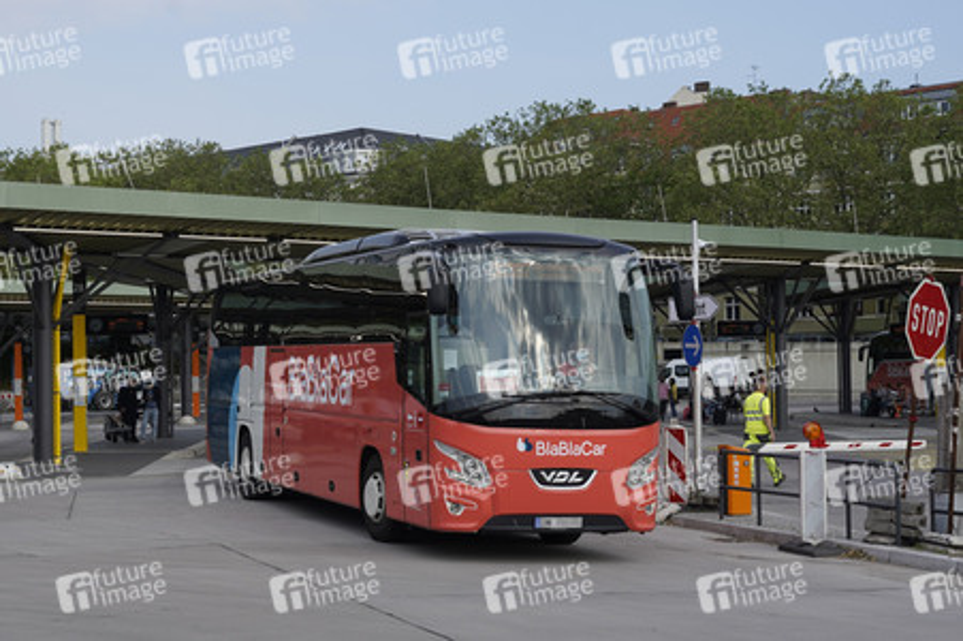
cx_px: 482
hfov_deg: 45.5
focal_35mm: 43
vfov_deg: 31.1
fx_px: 1149
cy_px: 320
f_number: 8
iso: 100
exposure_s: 1/200
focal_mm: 43
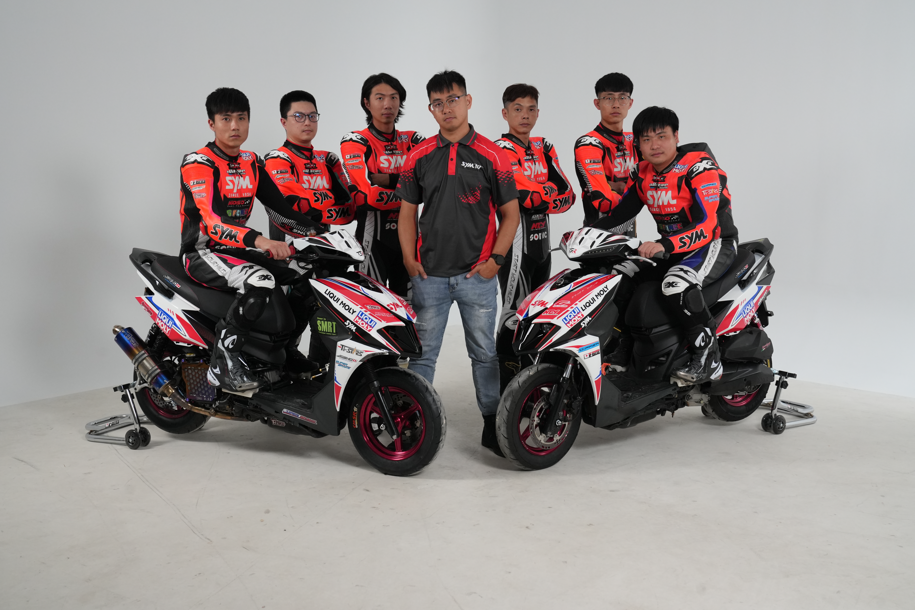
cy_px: 305
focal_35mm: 45
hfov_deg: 43.6
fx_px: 1144
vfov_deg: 29.9
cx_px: 458
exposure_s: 1/125
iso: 2500
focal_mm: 45
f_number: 7.1
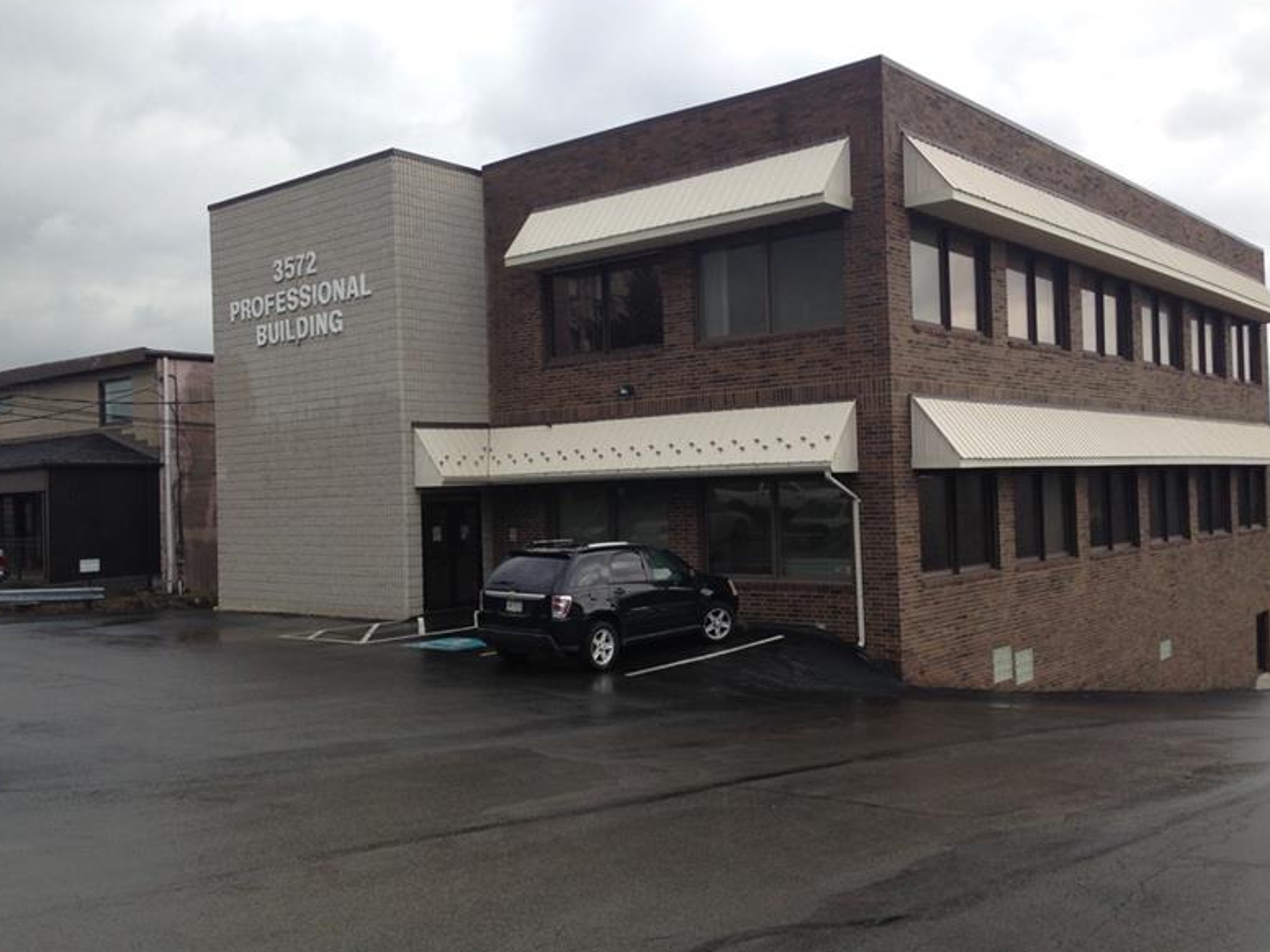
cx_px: 630
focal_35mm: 34
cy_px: 471
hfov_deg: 54.0
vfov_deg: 41.8
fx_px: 1247
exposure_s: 1/274
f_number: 2.4
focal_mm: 4.12
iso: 50
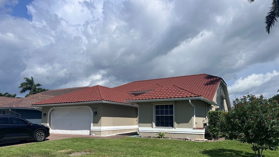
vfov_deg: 42.5
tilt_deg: +5.3
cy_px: 101
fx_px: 200
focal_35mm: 27
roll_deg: +0.3
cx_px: 143
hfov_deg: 69.8
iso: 80
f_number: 1.78
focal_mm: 6.86
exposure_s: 1/8197
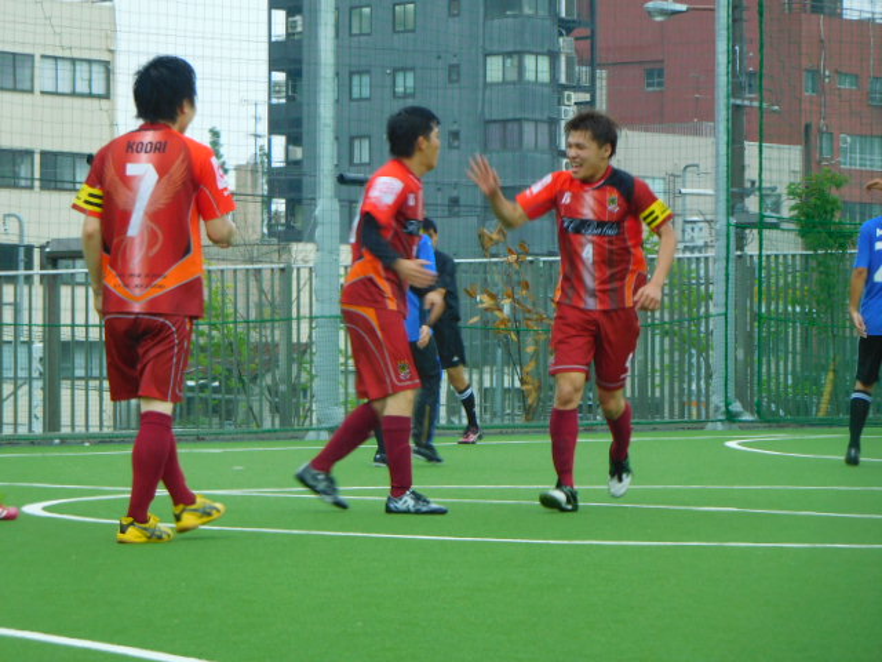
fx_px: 3567
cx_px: 441
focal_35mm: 140
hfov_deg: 14.1
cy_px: 331
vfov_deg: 10.6
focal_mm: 25
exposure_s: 1/80
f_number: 5.1
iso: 125
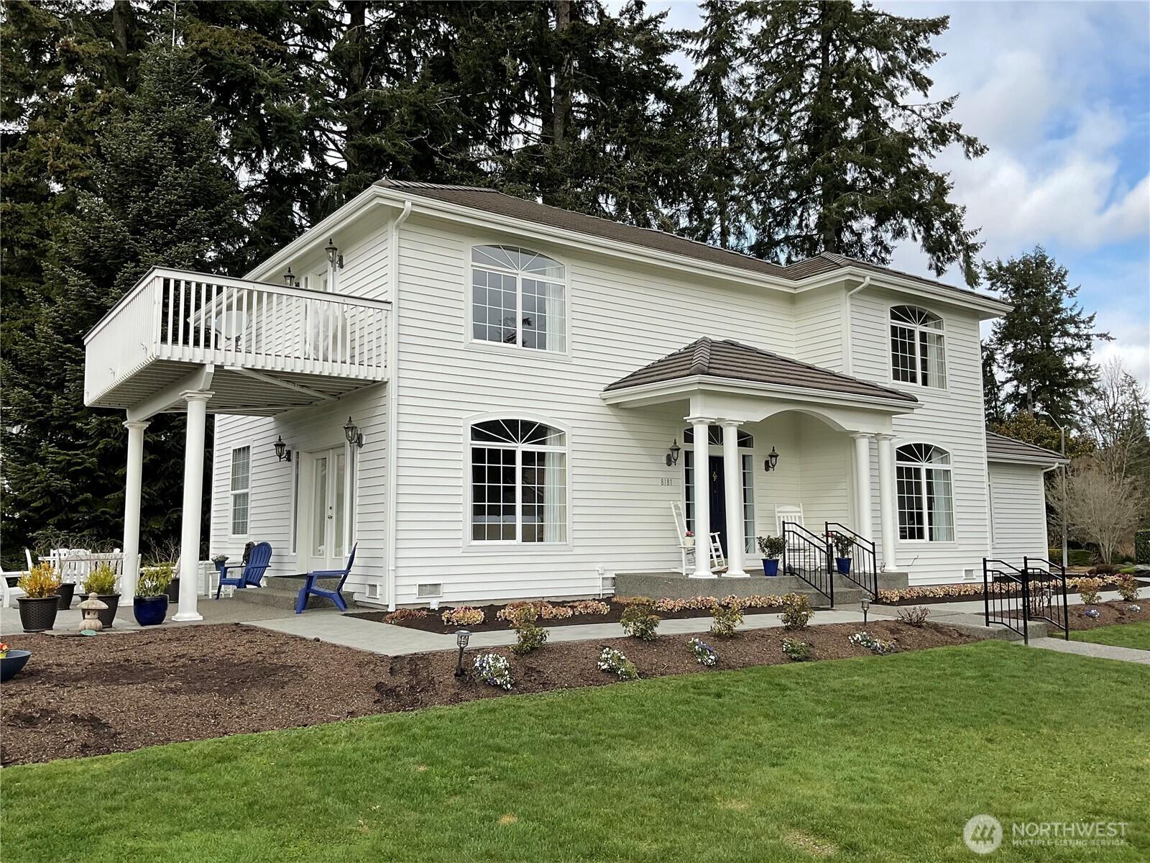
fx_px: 963
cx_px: 575
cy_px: 432
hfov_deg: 61.7
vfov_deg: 48.2
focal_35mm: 29
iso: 16
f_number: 1.8
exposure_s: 1/1015
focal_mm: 3
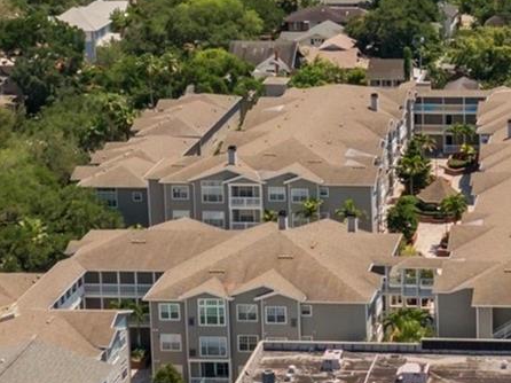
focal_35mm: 122
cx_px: 512
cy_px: 65
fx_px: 1800
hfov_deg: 15.8
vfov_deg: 12.1
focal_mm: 5.82
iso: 100
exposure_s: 1/1000
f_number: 3.2
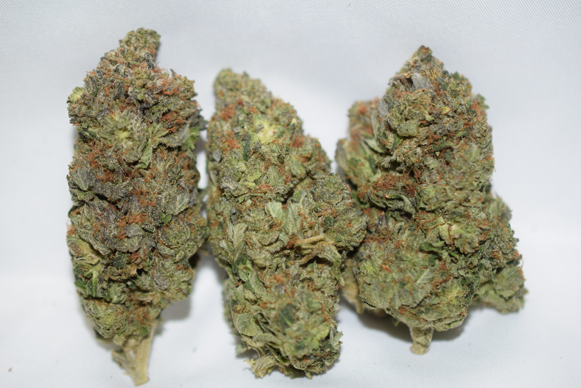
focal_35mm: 60
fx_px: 968
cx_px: 290
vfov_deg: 22.6
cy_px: 194
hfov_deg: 33.4
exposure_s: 1/60
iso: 100
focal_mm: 40
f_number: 3.2
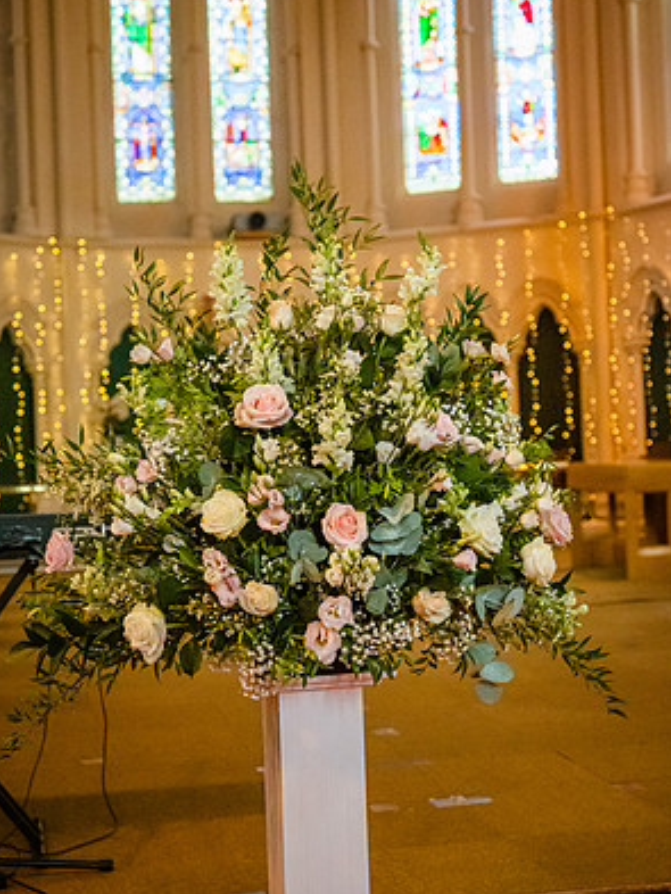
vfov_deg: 34.9
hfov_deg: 26.6
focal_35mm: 55
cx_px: 333
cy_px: 407
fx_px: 1421
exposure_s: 1/2500
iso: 16000
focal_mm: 50
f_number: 4
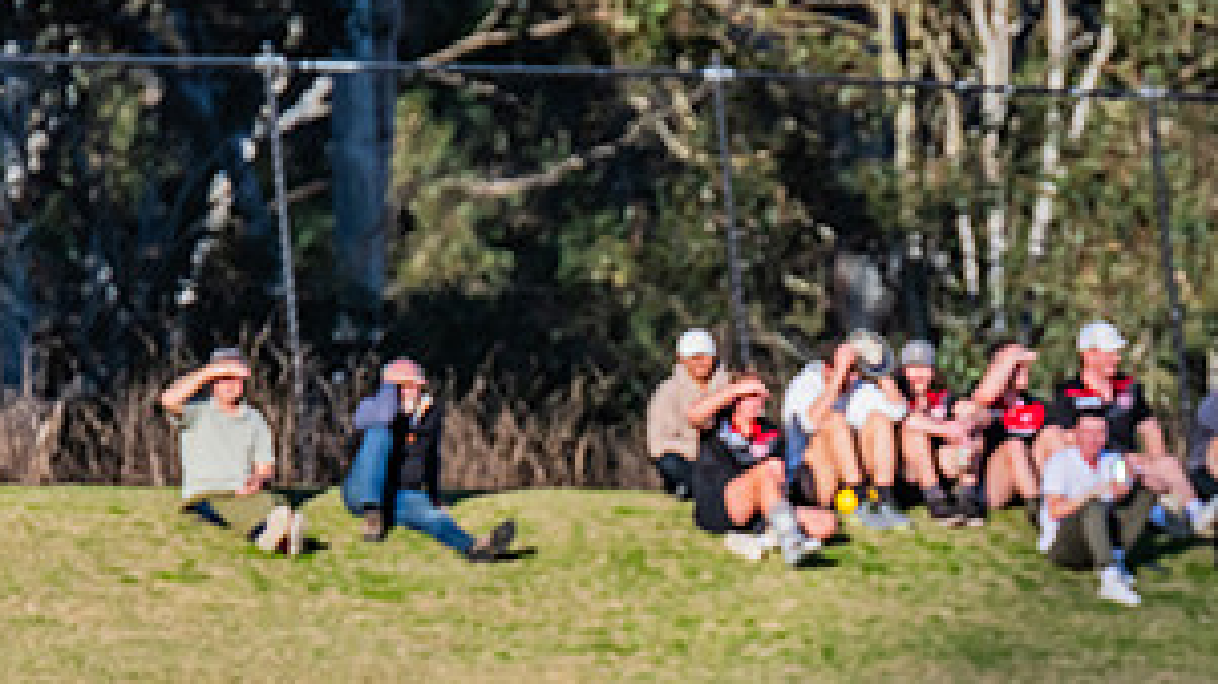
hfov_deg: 2.4
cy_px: 726
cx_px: 906
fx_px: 28505
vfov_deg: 1.4
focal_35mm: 883
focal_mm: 420
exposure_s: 1/1600
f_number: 8
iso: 800
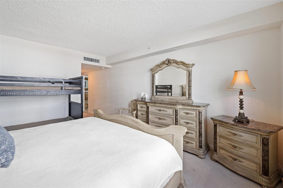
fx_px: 110
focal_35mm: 14
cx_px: 142
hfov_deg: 104.3
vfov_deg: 81.1
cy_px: 94
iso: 200
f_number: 8
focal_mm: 14
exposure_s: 1/5
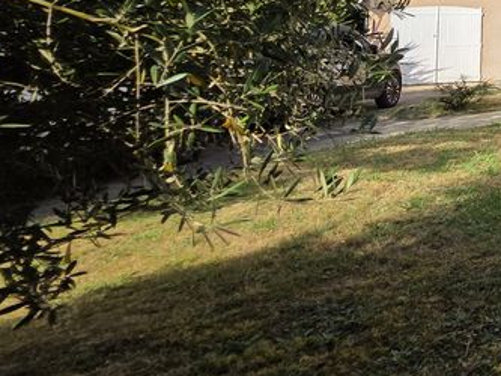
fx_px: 565
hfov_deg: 30.9
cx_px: 716
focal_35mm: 39
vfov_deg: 32.2
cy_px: -44
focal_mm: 2.2
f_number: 1.9
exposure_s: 1/1425
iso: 40
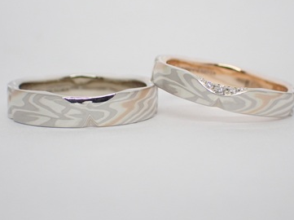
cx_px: 152
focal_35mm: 96
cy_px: 100
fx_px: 815
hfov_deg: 20.5
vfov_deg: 15.4
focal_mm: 13.65
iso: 400
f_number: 4.1
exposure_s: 1/320
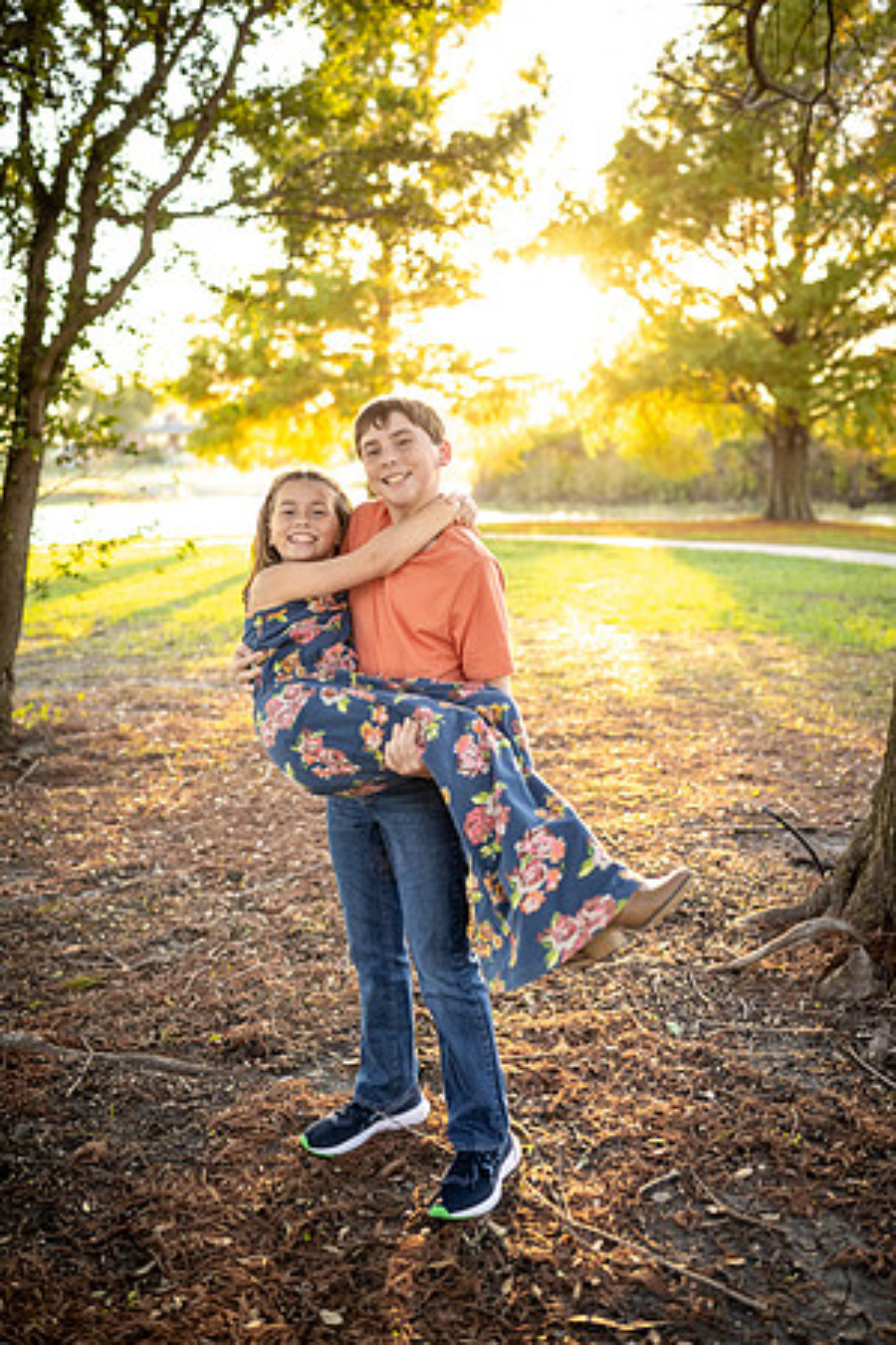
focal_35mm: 35
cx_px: 448
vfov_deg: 54.4
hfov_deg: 37.9
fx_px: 1307
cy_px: 672
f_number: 2.2
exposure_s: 1/500
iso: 500
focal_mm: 35
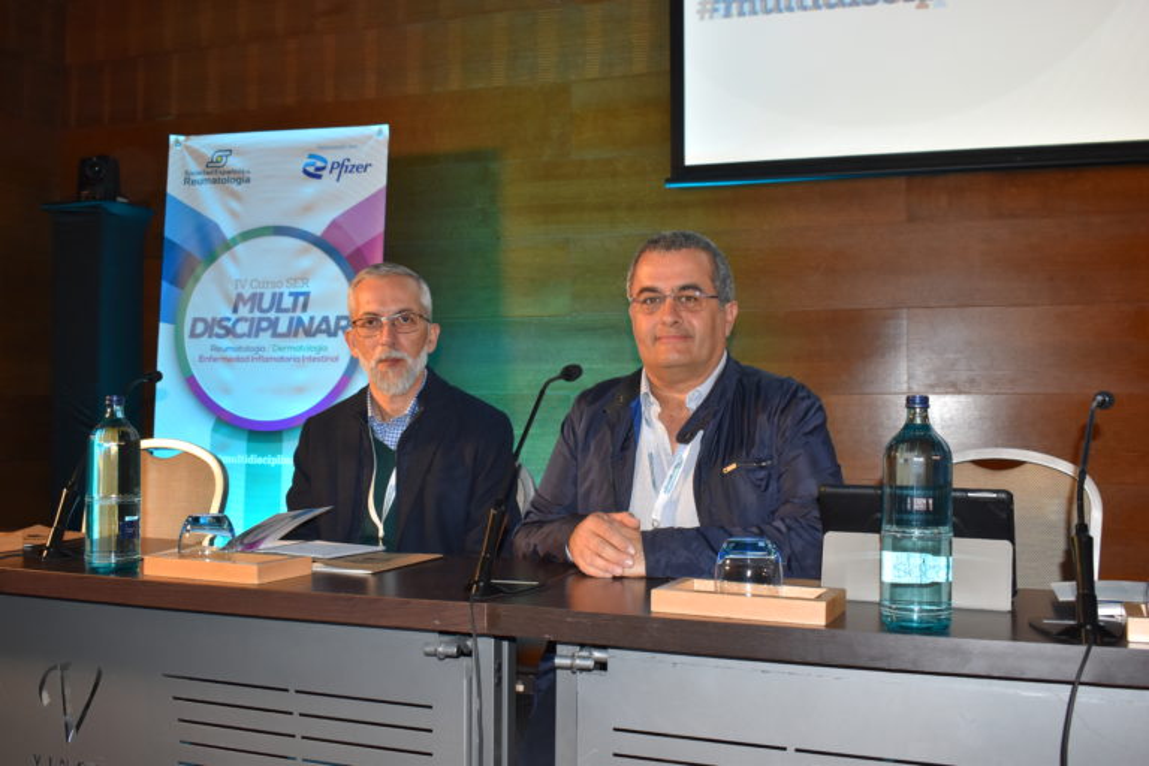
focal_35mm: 34
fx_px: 1101
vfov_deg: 38.4
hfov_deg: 55.1
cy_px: 383
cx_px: 574
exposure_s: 1/125
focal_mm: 23
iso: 800
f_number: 5.6
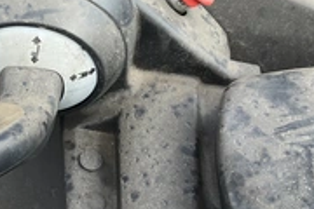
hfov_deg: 29.8
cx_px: 92
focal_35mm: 67
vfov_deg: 20.2
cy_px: 57
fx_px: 584
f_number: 1.8
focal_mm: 3
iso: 20
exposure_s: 1/151
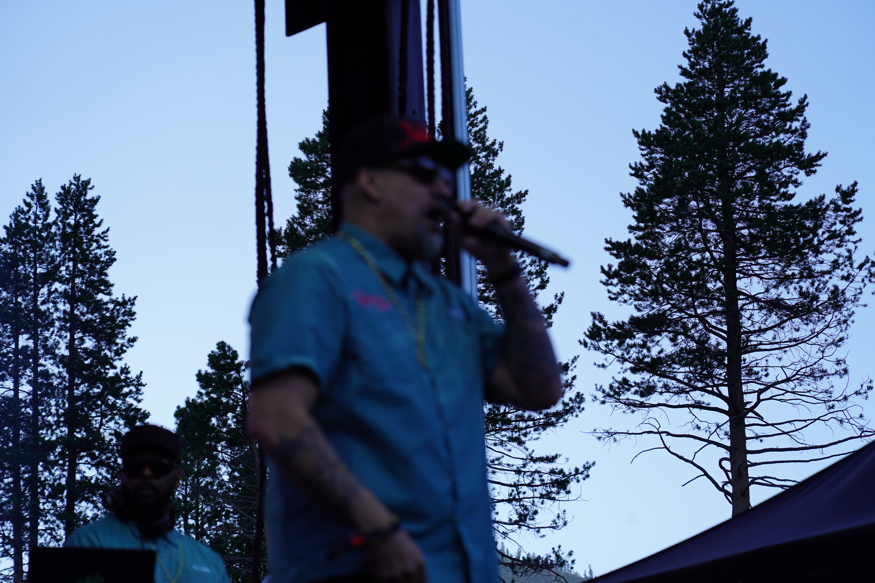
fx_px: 2552
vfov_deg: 13.0
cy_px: 292
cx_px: 438
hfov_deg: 19.5
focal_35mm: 105
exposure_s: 1/160
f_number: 5.6
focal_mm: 105
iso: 100
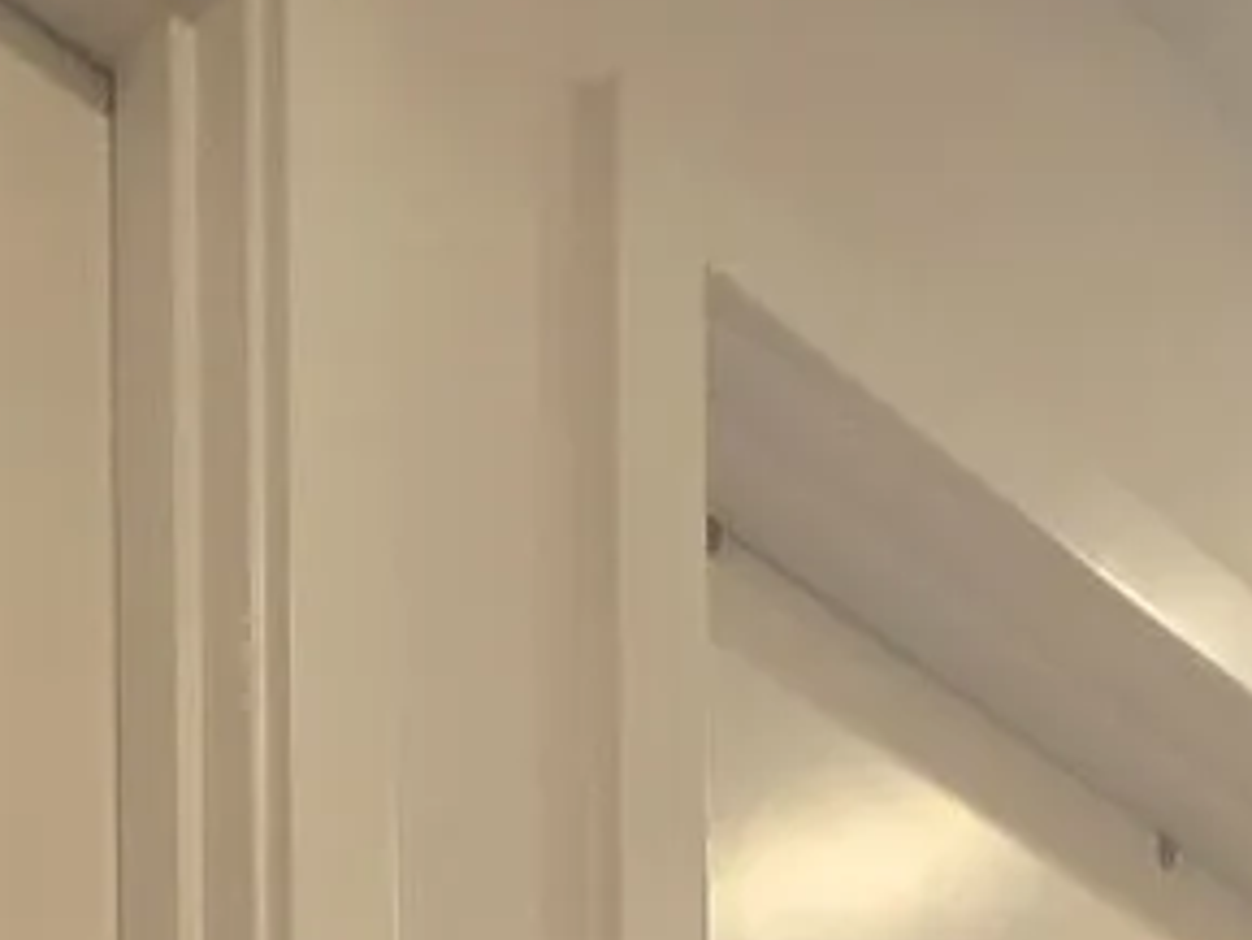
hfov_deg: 26.3
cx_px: 182
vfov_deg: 12.8
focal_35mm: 72
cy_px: 2512
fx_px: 2605
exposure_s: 1/60
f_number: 2.2
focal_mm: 2.2
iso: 200
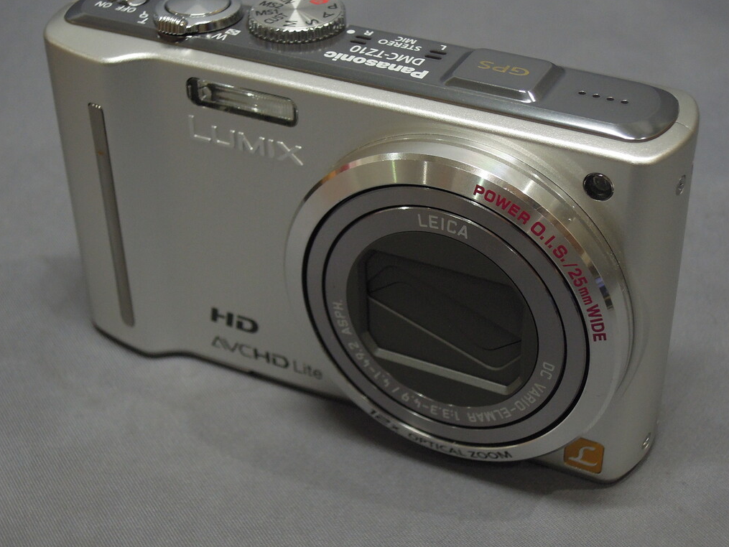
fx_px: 1369
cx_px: 345
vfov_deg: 22.6
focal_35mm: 65
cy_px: 232
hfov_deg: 29.8
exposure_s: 1/60
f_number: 3.5
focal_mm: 9.9
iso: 280
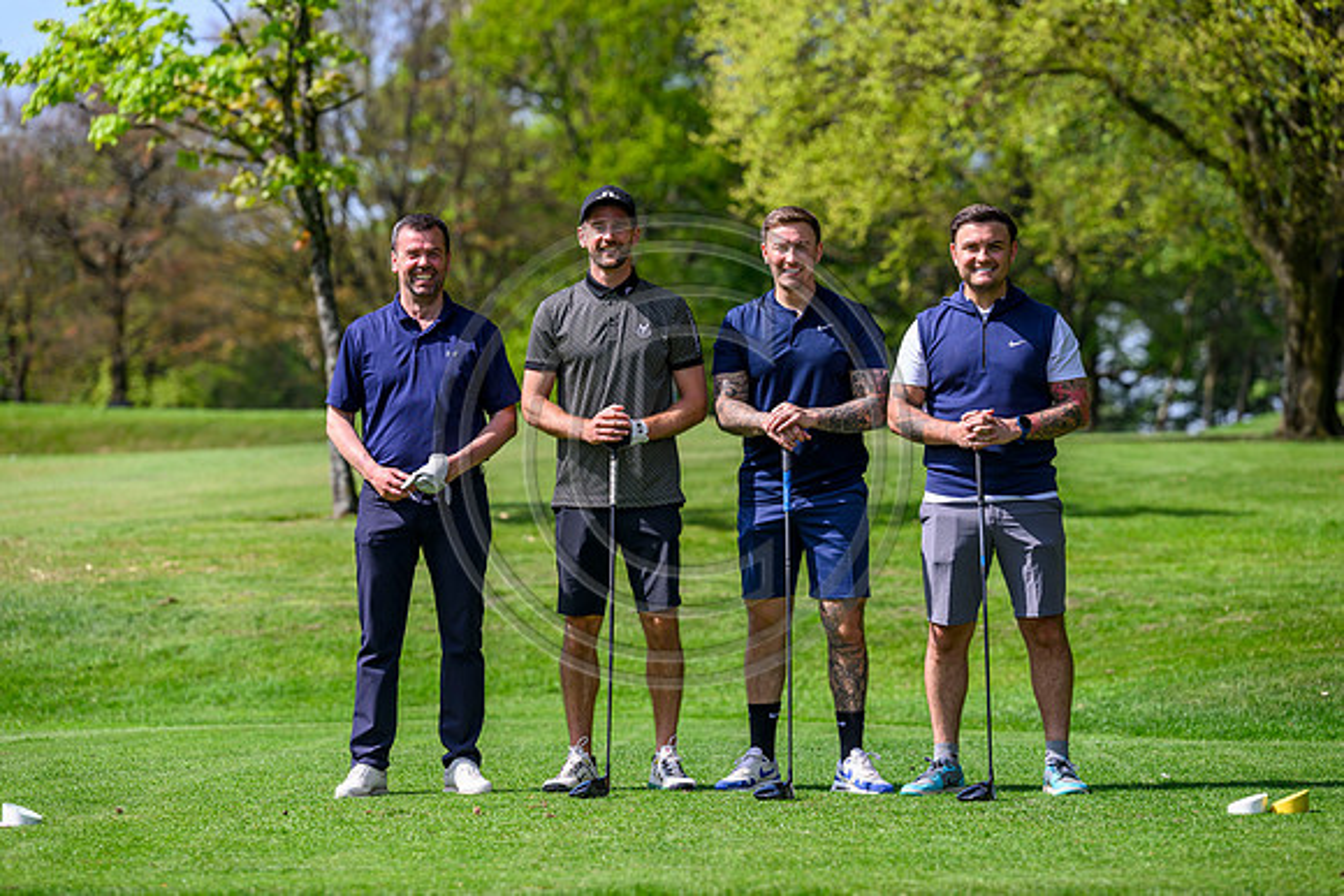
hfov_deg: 14.2
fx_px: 5414
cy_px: 448
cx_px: 672
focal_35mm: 145
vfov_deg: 9.5
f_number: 4
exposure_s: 1/3200
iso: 500
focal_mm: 145
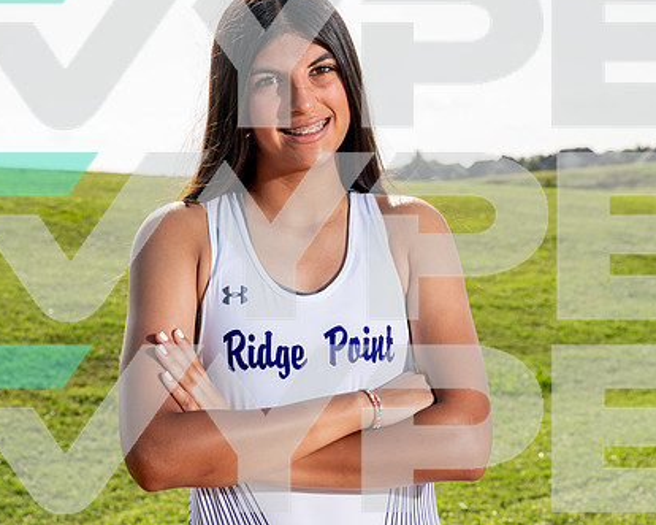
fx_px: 1786
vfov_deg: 16.7
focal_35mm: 92
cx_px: 336
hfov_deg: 20.8
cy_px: 237
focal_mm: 70
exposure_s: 1/250
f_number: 8
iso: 100
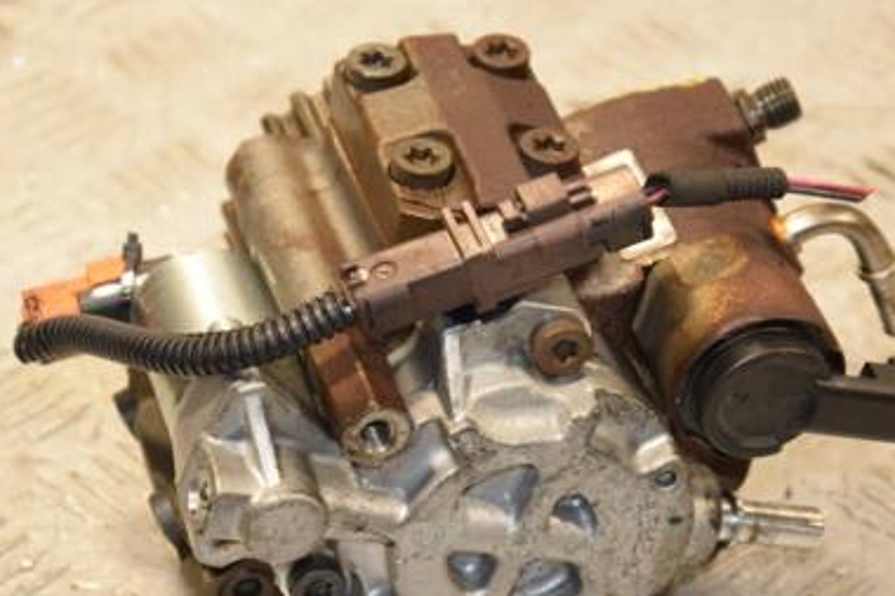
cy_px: 337
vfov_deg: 7.7
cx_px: 457
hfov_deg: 11.6
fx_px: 4418
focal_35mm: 178
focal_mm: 75
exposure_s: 1/200
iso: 800
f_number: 6.3
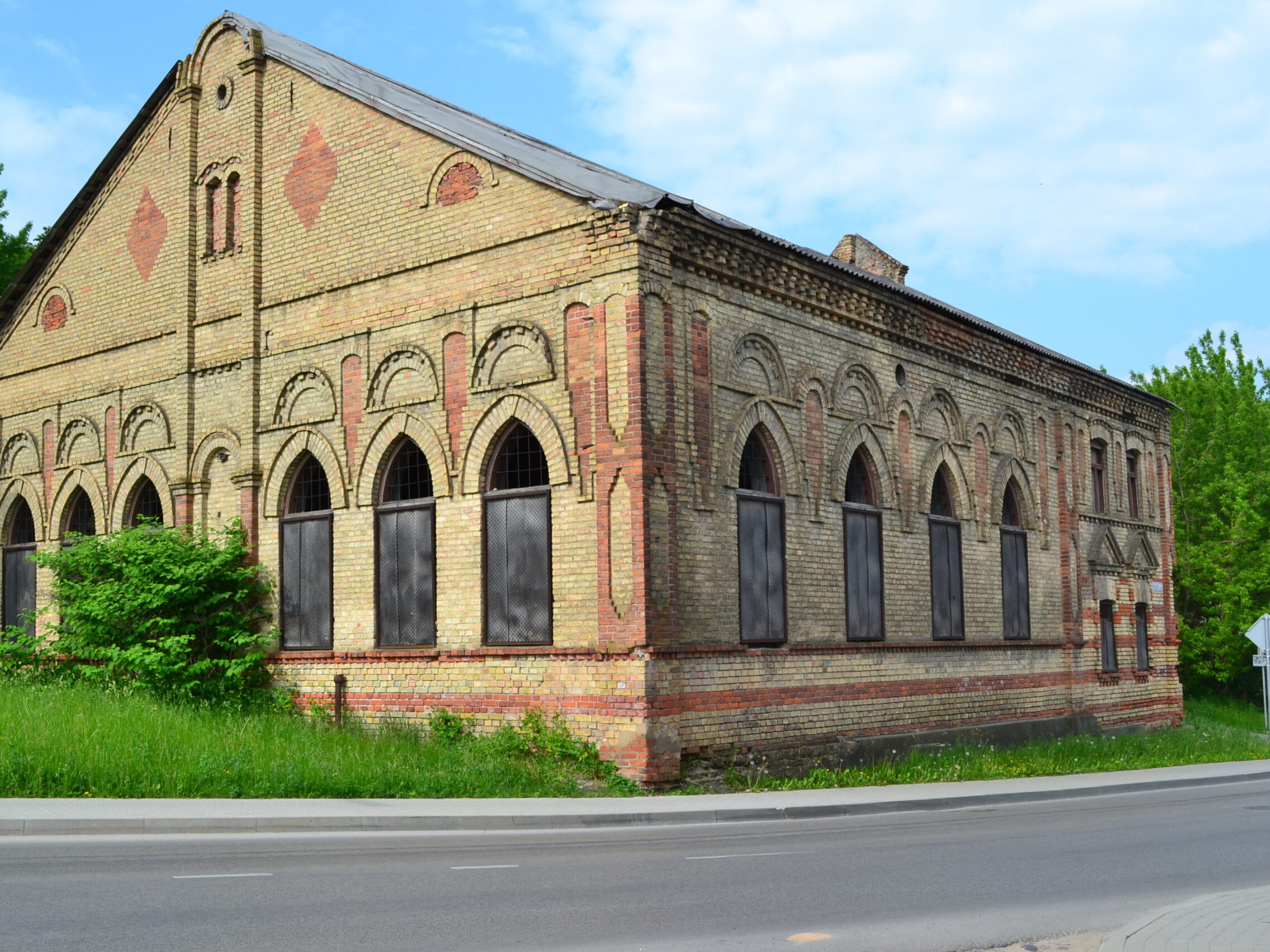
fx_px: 1431
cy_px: 476
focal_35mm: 39
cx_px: 617
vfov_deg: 36.8
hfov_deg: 47.9
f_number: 10
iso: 400
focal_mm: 24
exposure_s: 1/320
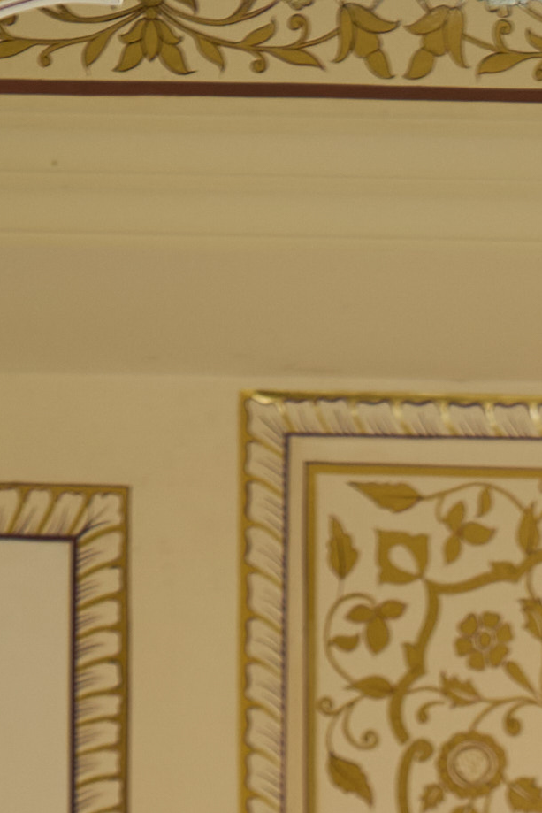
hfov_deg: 4.0
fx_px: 7743
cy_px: 2574
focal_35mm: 343
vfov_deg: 5.6
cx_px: 1120
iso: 200
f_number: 5.6
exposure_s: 1/125
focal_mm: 54
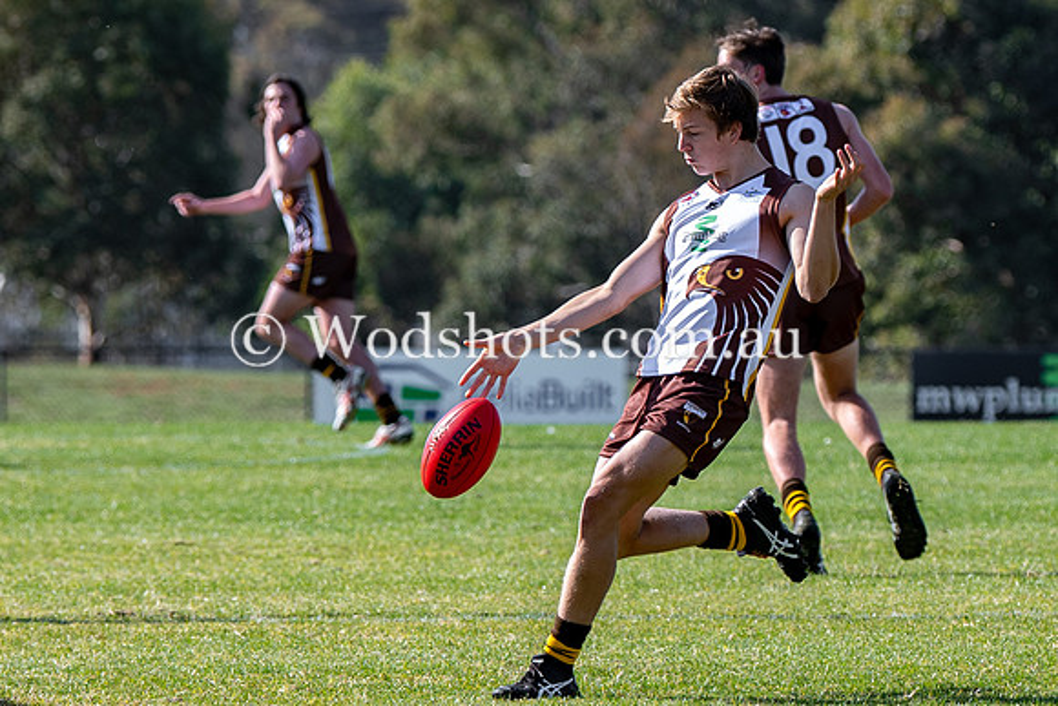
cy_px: 413
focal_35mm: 511
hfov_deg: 4.0
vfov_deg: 2.7
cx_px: 715
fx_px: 15031
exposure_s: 1/1000
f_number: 3.2
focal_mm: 135
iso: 100
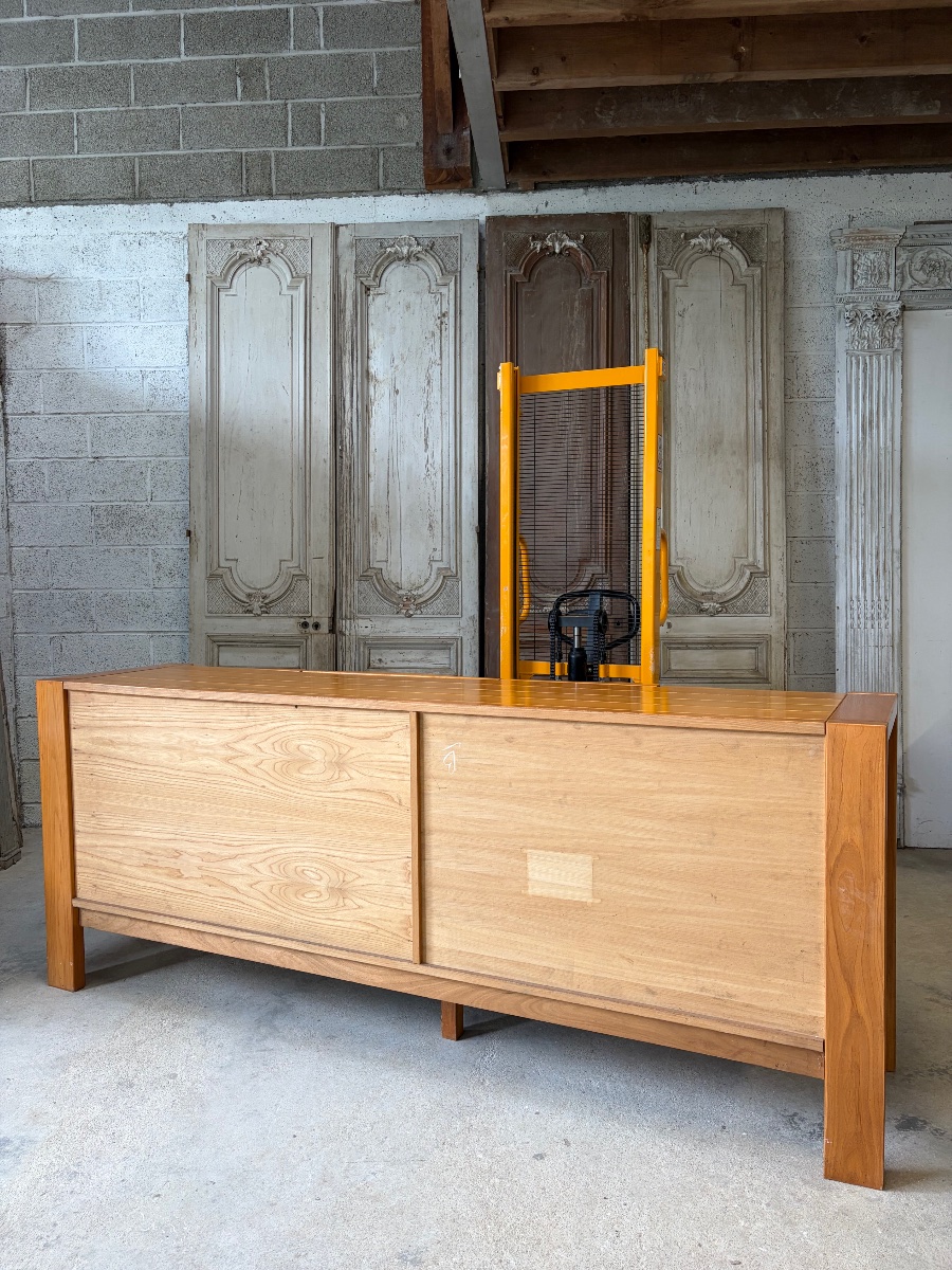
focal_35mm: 26
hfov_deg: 53.1
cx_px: 476
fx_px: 953
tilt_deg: -3.6
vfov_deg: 67.3
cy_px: 635
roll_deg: +0.8
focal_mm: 5.96
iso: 100
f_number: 1.6
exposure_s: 1/100
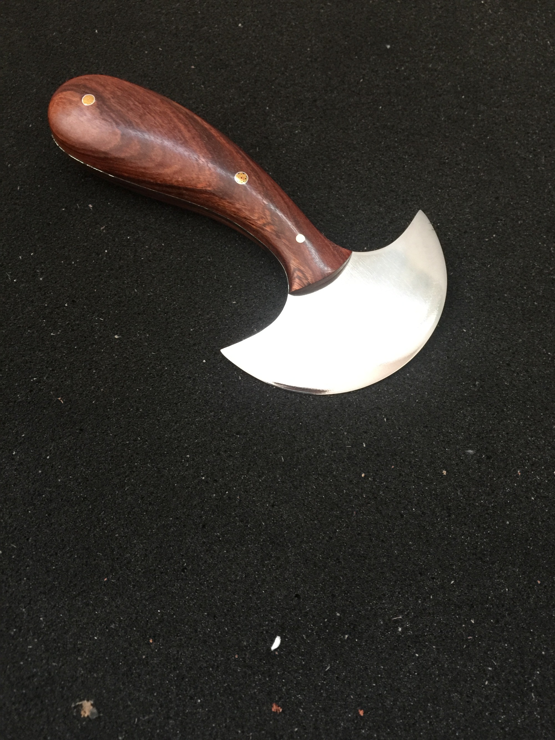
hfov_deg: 48.2
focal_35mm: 29
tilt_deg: -64.1
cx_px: 278
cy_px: 370
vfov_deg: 61.7
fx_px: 620
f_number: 2.2
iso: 125
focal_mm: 4.15
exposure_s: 1/17
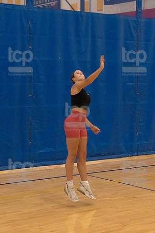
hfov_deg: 16.6
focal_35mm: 82
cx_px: 78
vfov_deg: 24.8
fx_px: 531
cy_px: 116
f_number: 5.6
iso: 10000
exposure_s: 1/400
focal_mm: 55
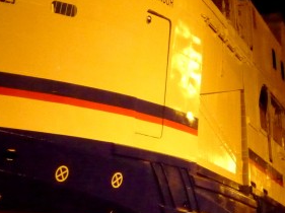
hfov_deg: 14.6
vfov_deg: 11.0
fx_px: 1102
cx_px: 52
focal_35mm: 134
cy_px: 58
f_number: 4.7
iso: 800
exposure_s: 1/8
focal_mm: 8.2
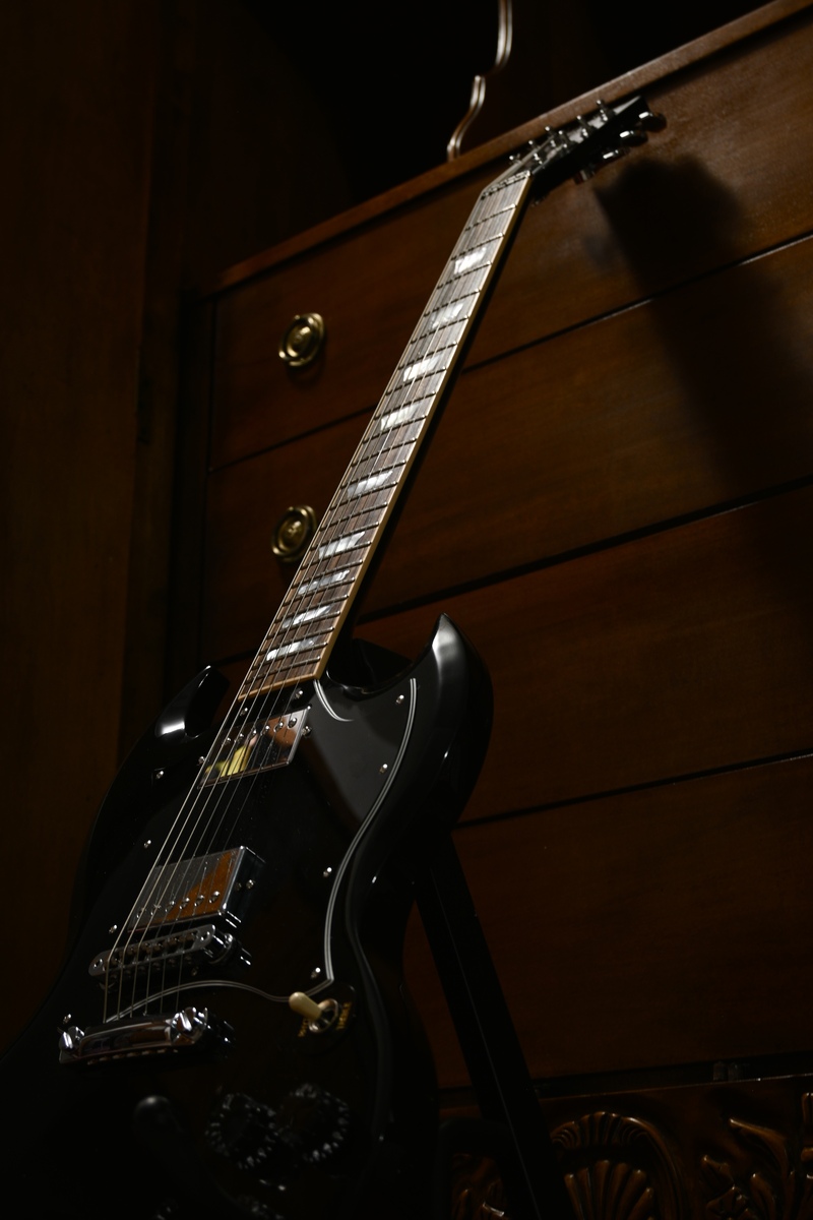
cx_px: 406
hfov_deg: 27.3
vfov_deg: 40.0
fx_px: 1677
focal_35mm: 50
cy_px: 610
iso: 100
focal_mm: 33
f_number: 5
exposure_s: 1/1.3
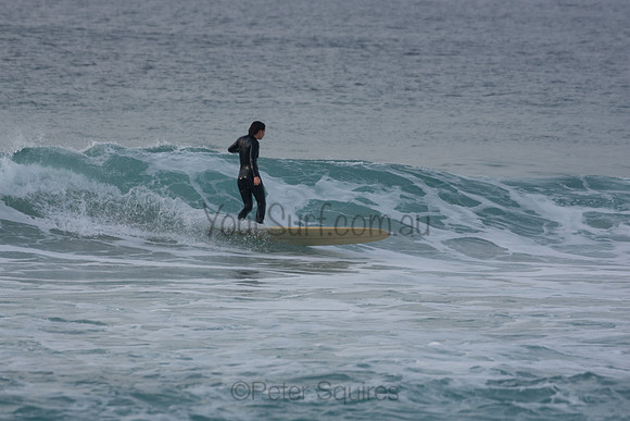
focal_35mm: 480
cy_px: 210
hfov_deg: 4.3
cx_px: 315
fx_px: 8402
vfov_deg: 2.9
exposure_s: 1/2000
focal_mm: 320
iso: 450
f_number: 5.6
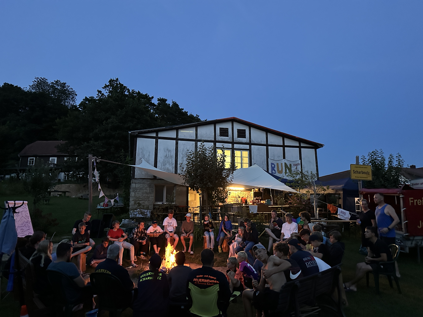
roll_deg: +0.1
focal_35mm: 24
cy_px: 158
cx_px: 212
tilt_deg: +11.3
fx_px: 293
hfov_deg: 71.6
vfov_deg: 56.8
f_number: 1.78
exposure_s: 1/25
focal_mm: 6.86
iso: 1250
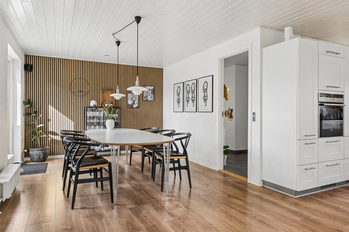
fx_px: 228
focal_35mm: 24
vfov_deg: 54.1
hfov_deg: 74.9
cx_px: 174
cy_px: 116
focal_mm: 23.5
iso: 200
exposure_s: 1/13
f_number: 8
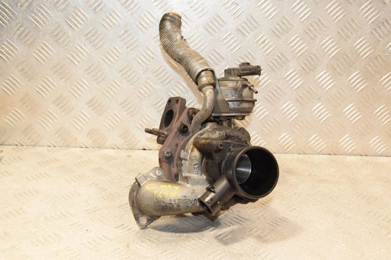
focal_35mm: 42
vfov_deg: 31.9
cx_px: 196
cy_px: 130
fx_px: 456
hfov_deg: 46.4
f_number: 6.3
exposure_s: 1/160
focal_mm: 28
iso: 1600
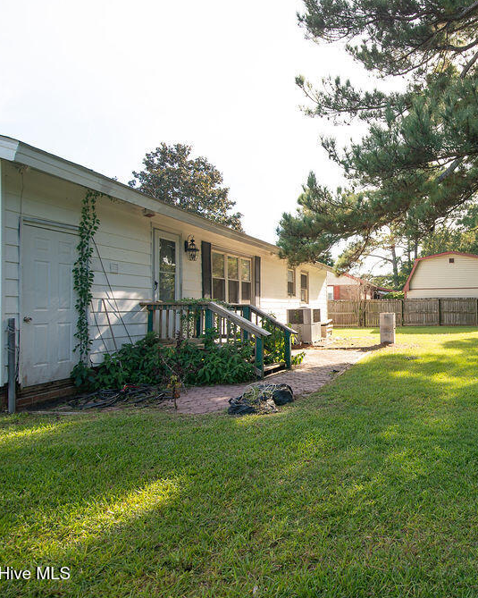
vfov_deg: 72.6
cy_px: 295
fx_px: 407
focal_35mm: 23
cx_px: 395
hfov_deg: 55.7
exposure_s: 1/250
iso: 320
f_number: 7.1
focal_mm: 16
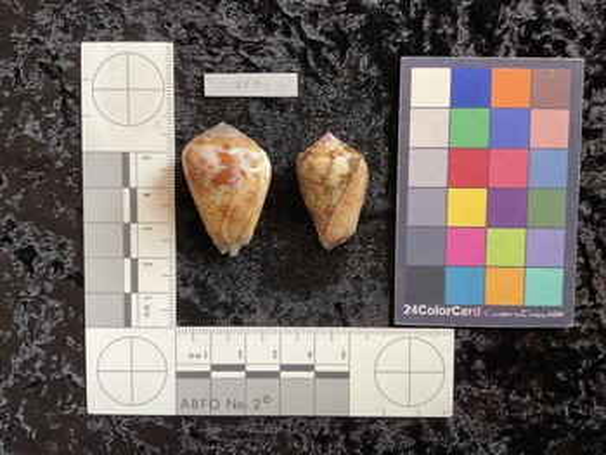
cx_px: 303
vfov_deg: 48.3
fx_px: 508
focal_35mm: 29
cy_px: 228
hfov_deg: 61.6
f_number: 1.8
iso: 100
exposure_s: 1/60
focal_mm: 3
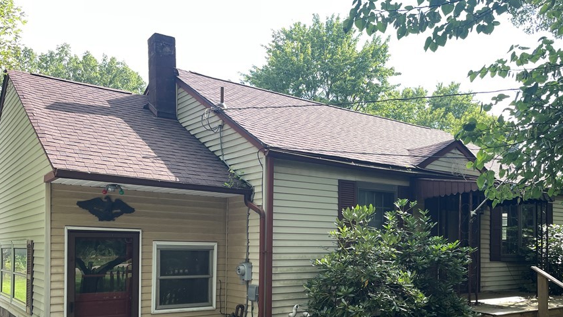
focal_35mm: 34
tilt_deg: +0.6
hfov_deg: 57.9
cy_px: 245
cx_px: 309
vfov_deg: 33.8
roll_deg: -0.1
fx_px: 508
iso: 32
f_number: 1.6
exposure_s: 1/818
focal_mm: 4.2
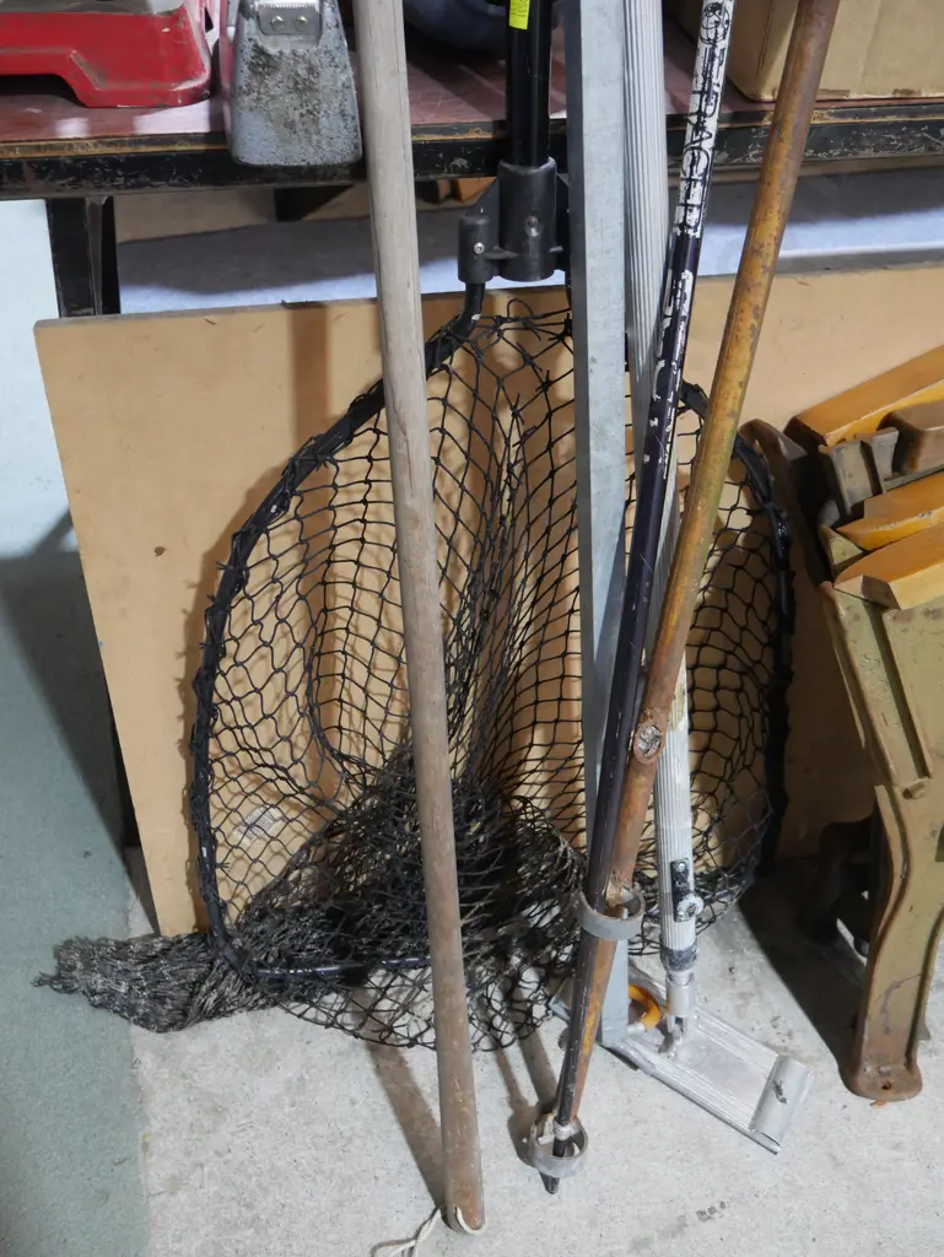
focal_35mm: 32
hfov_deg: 44.2
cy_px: 628
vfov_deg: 56.8
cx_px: 472
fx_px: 1163
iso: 1250
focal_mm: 16
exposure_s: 1/60
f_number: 3.6
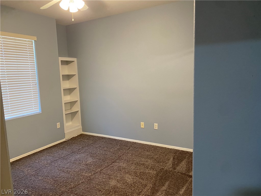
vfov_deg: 53.1
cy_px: 98
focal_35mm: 26
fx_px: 196
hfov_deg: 67.3
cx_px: 130
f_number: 1.8
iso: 320
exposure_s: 1/60
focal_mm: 4.25
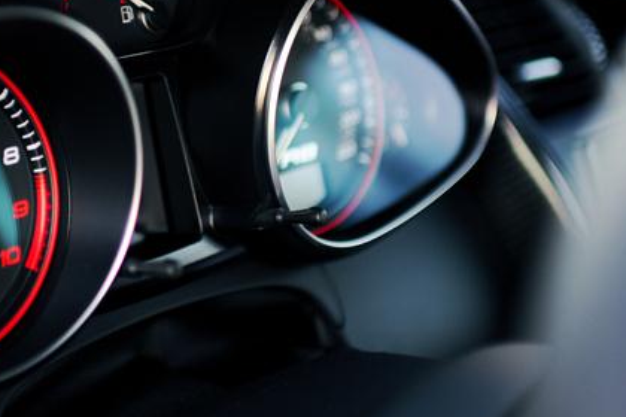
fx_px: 1304
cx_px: 124
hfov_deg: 26.5
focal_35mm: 75
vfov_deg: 18.1
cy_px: 117
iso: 320
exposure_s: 1/100
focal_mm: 35
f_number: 1.4
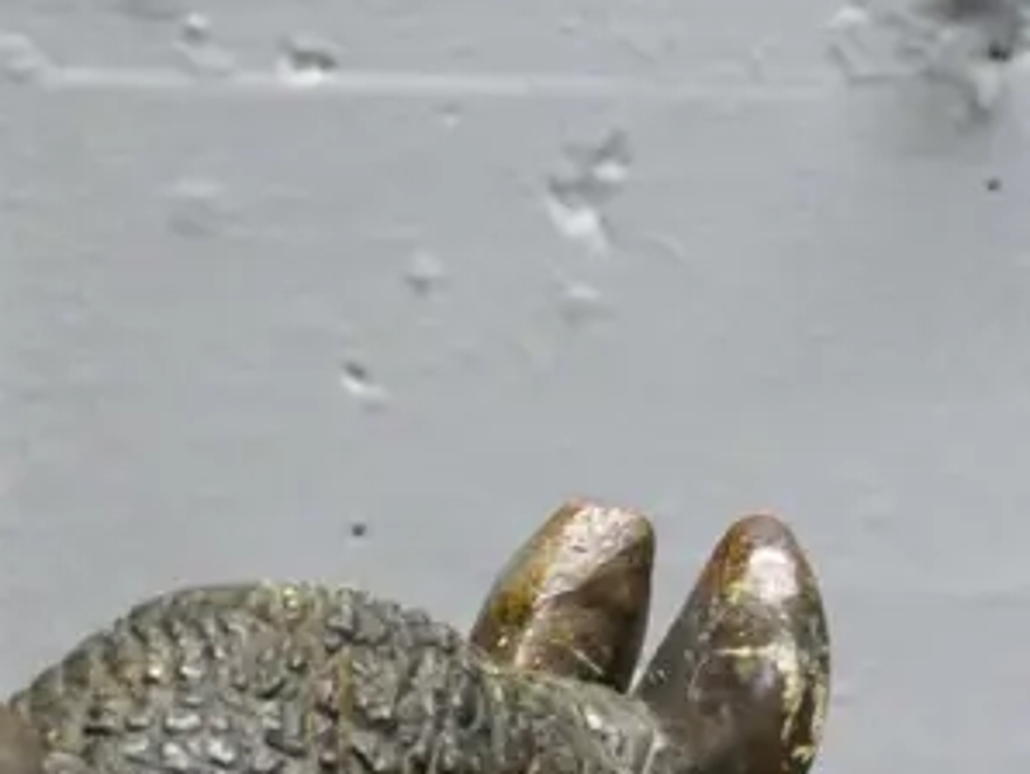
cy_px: 1296
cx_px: 878
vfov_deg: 9.5
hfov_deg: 13.0
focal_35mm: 151
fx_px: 4497
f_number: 5.6
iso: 3200
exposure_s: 1/125
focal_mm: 22
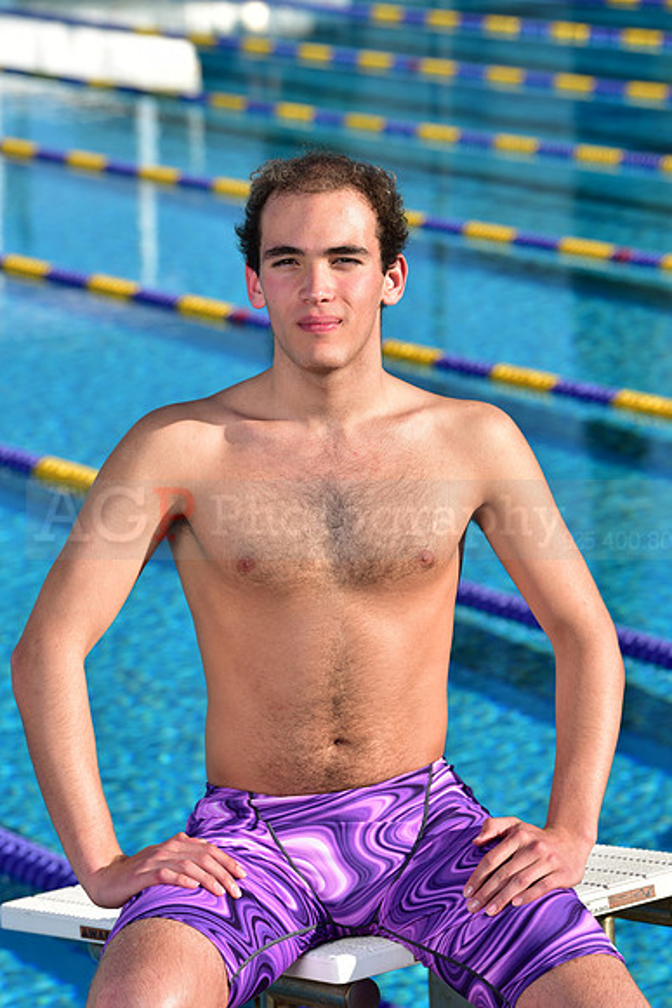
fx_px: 3777
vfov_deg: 15.2
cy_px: 504
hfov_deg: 10.2
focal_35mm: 135
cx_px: 336
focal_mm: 135
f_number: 6.3
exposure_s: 1/250
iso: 64
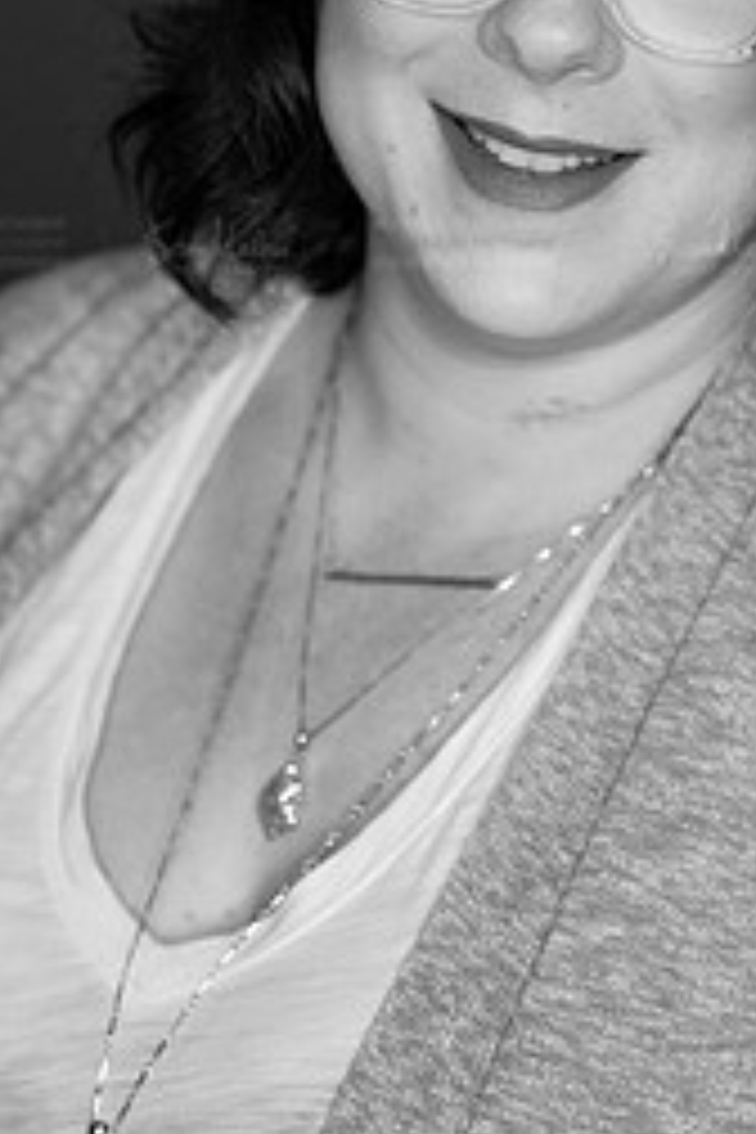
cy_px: 176
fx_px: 4788
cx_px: 482
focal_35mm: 152
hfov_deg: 9.0
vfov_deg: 13.4
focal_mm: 85
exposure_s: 1/160
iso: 1600
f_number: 3.2
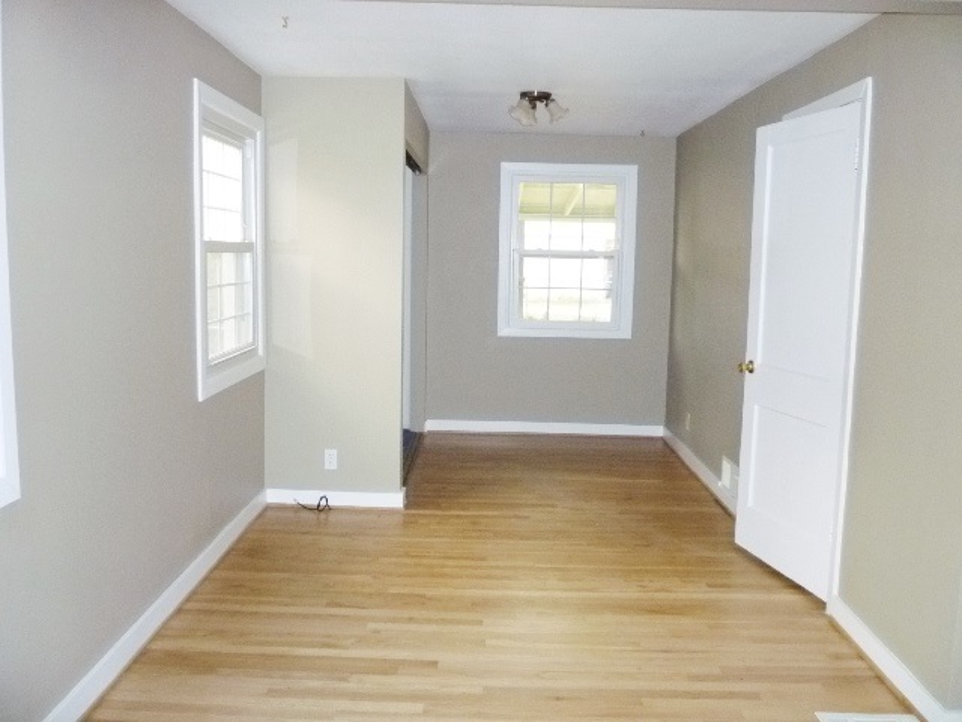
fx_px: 806
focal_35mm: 29
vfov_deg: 48.2
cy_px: 361
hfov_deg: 61.7
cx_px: 481
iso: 500
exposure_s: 1/30
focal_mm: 5.2
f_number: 3.3
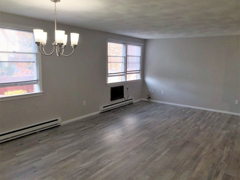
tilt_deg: -7.7
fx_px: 194
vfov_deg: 49.7
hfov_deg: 63.4
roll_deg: -1.6
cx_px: 120
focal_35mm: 28
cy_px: 90
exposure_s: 1/379
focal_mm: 3.99
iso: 20
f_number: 1.8
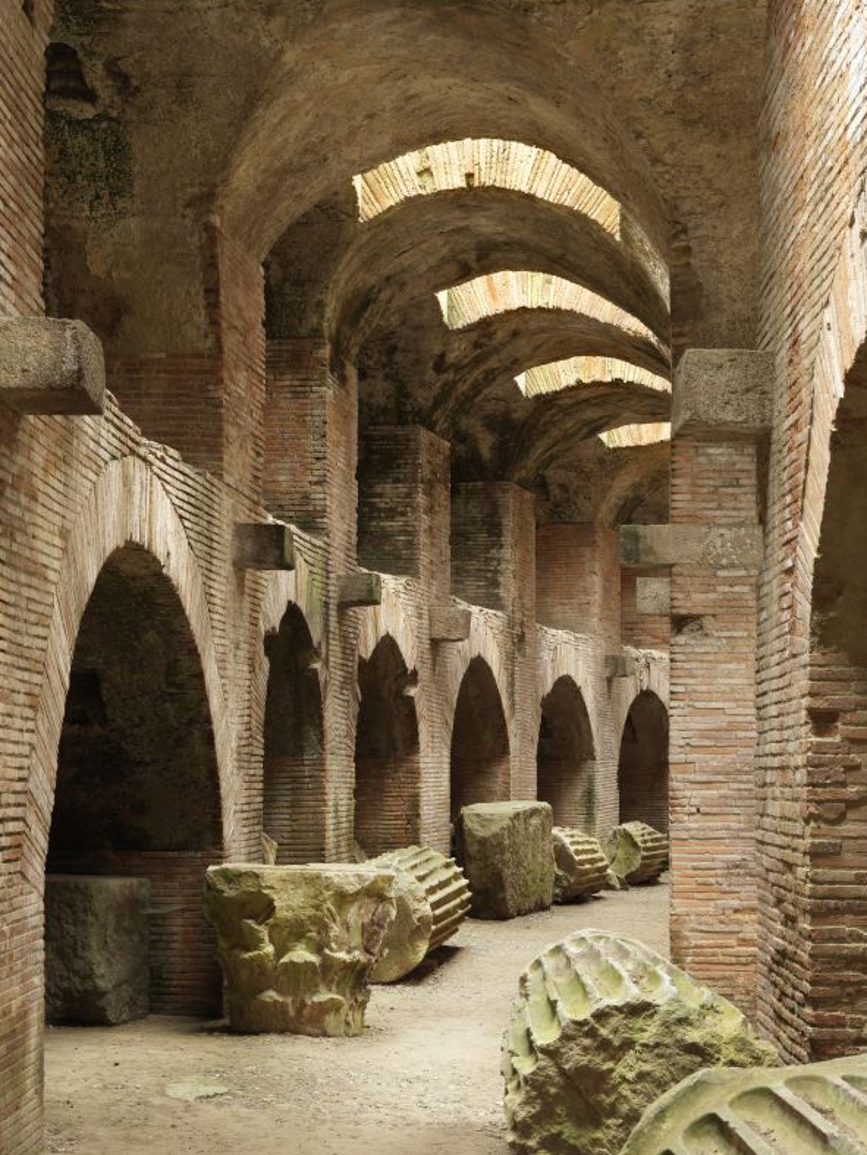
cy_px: 675
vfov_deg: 33.2
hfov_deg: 25.2
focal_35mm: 58
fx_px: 1937
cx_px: 411
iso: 50
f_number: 22
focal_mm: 70
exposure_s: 4
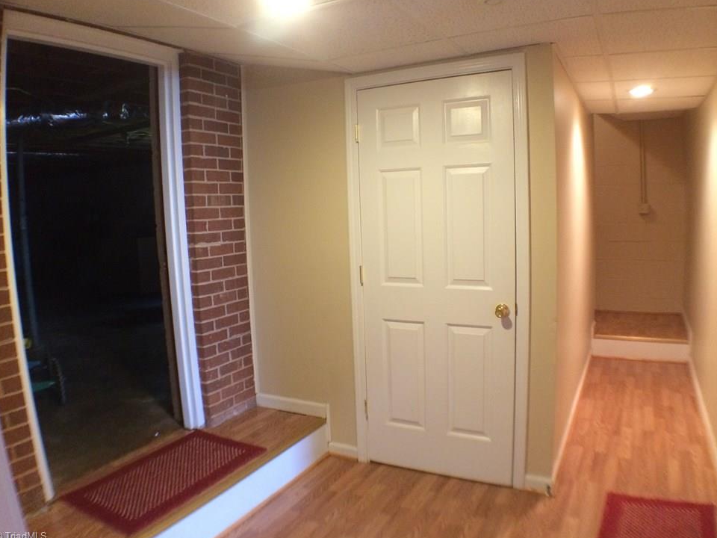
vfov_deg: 44.1
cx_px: 376
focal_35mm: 32
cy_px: 256
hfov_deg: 56.8
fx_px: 663
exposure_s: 1/30
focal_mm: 4.12
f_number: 2.2
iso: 250
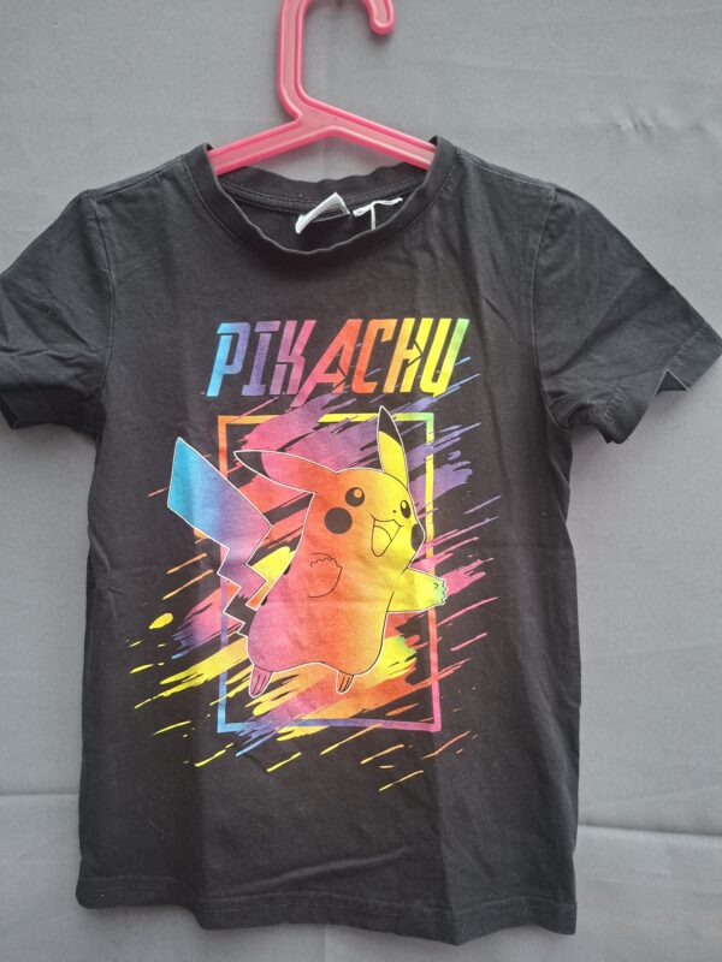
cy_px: 481
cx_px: 361
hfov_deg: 58.9
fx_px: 640
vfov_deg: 73.9
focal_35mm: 23
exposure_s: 1/30
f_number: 1.8
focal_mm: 5.54
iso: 50
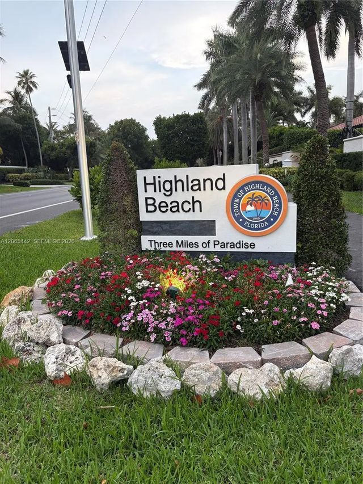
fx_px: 363
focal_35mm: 26
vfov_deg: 67.3
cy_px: 242
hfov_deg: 53.1
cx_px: 182
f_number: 1.6
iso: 100
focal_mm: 5.96
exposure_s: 1/120
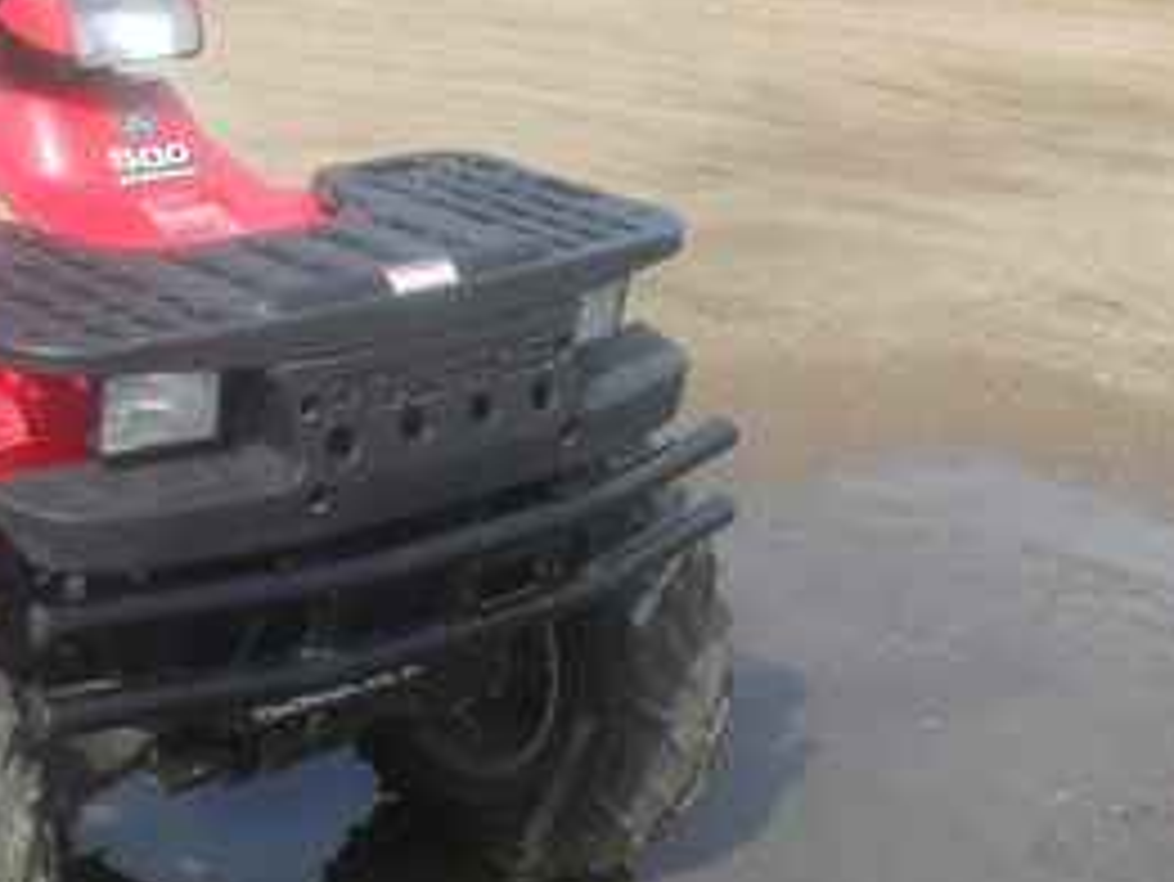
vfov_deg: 20.2
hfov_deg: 25.7
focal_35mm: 73
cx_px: 85
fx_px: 2477
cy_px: 392
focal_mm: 6.3
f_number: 8.4
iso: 100
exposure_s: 1/125
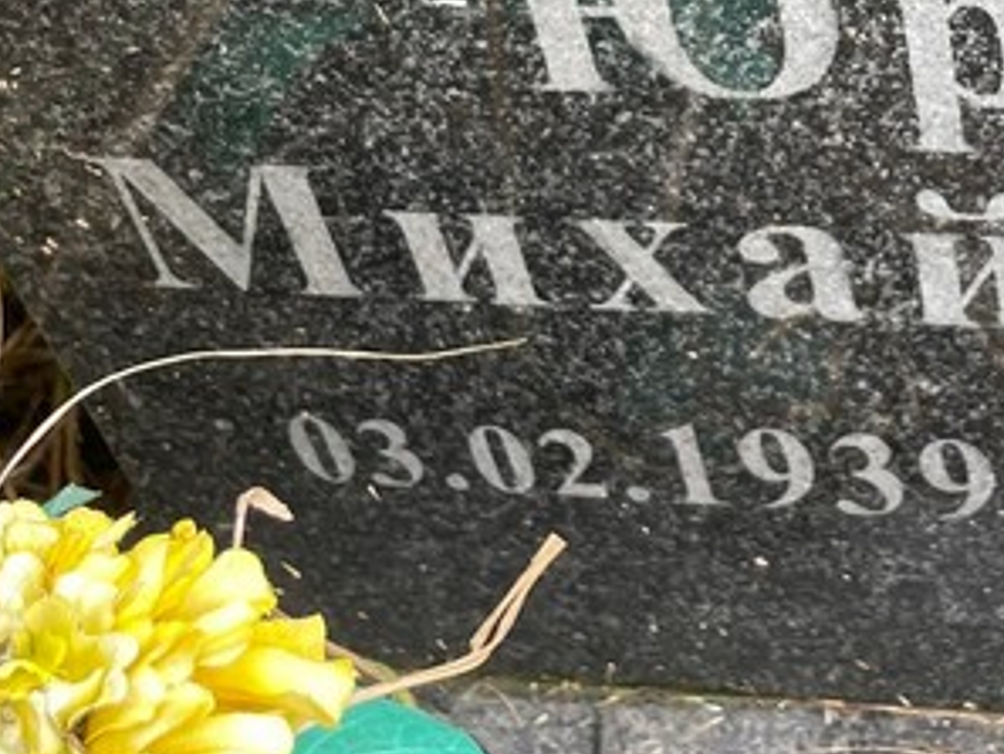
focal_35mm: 70
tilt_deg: -40.8
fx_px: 2031
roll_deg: +5.1
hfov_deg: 26.0
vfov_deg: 19.7
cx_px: 1058
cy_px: -162
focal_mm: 4.2
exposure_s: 1/121
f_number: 1.6
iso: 80
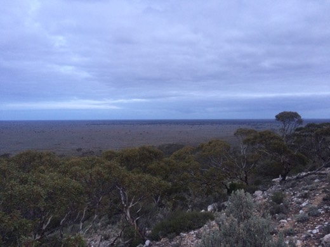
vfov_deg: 48.2
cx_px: 165
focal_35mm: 29
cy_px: 124
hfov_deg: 61.7
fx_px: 276
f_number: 2.2
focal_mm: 4.15
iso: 64
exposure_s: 1/30
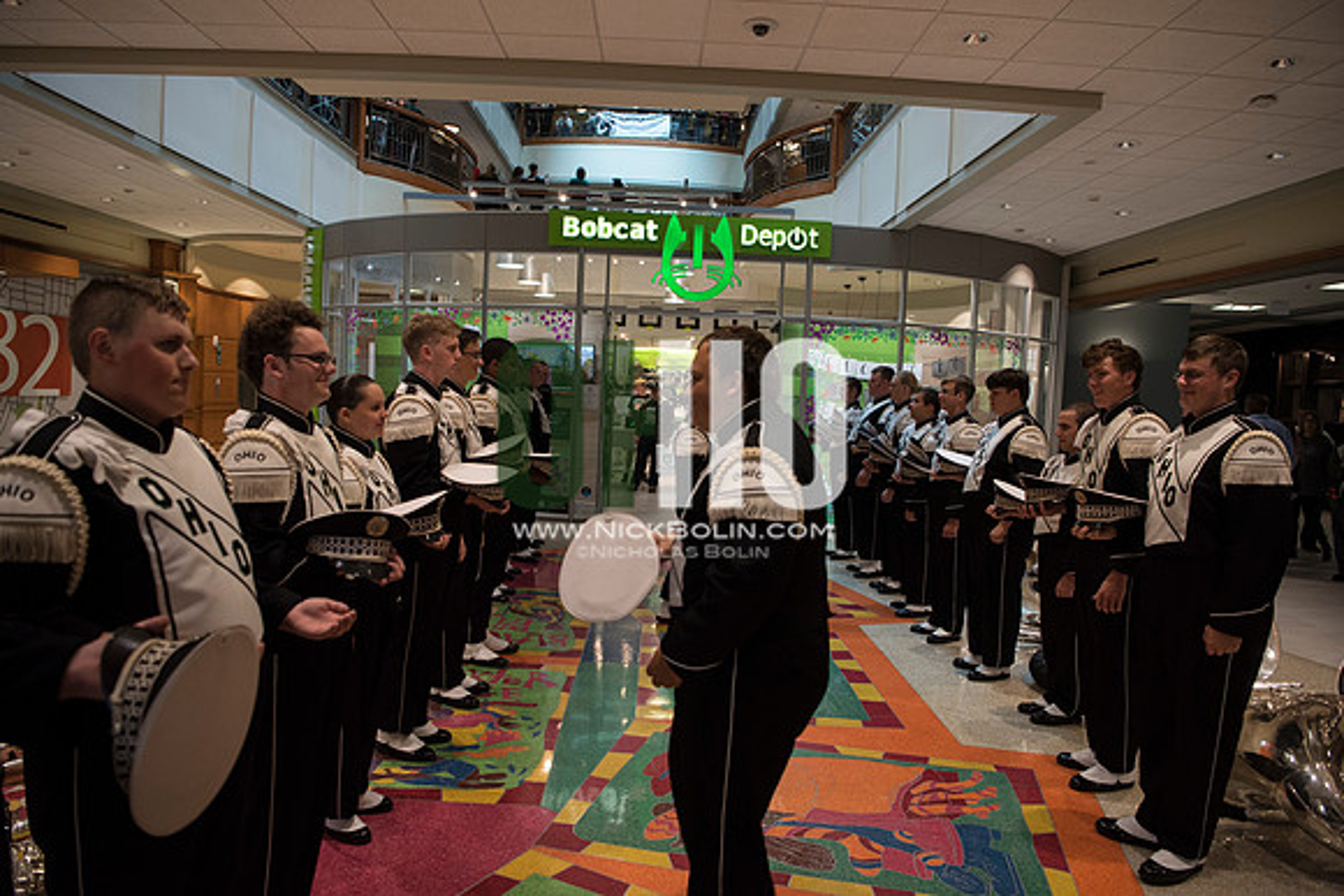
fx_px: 896
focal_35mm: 24
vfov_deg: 53.2
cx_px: 672
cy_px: 448
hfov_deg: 73.7
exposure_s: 1/250
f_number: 3.5
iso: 1600
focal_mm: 24
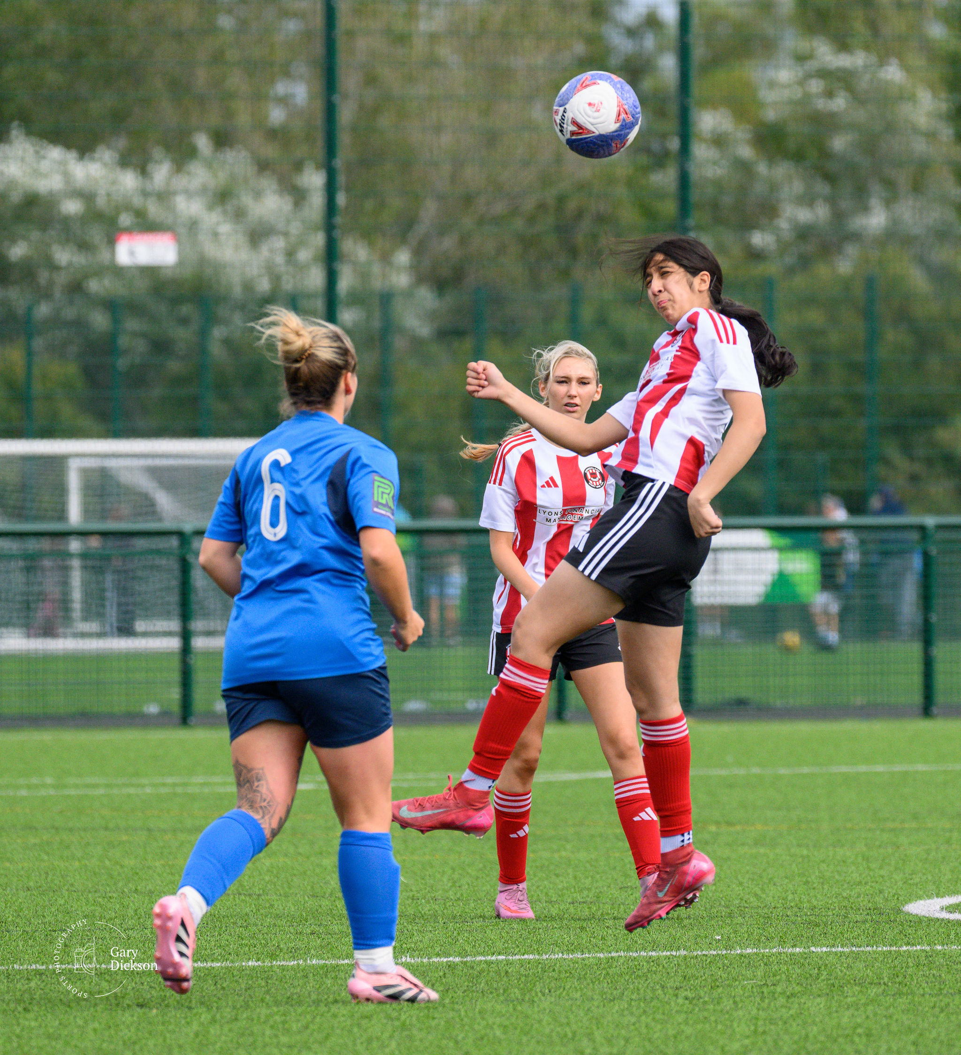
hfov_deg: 3.0
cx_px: 578
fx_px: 18203
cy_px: 440
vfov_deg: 3.3
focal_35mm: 552
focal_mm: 270
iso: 720
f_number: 5
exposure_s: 1/2000
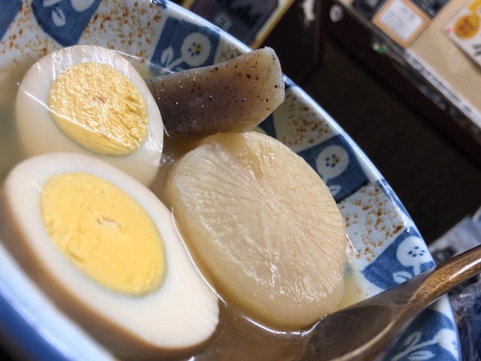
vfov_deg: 49.7
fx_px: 389
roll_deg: -43.2
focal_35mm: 28
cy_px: 180
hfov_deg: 63.4
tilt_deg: -30.6
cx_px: 240
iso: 40
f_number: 1.8
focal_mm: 3.99
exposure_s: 1/17
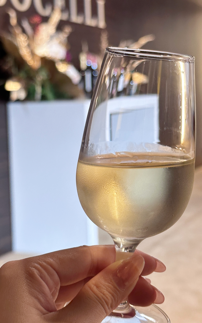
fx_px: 581
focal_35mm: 66
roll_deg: +1.2
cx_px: 105
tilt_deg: -5.9
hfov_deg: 19.7
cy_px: 146
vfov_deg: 31.0
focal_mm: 6.86
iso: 200
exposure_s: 1/40
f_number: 1.78
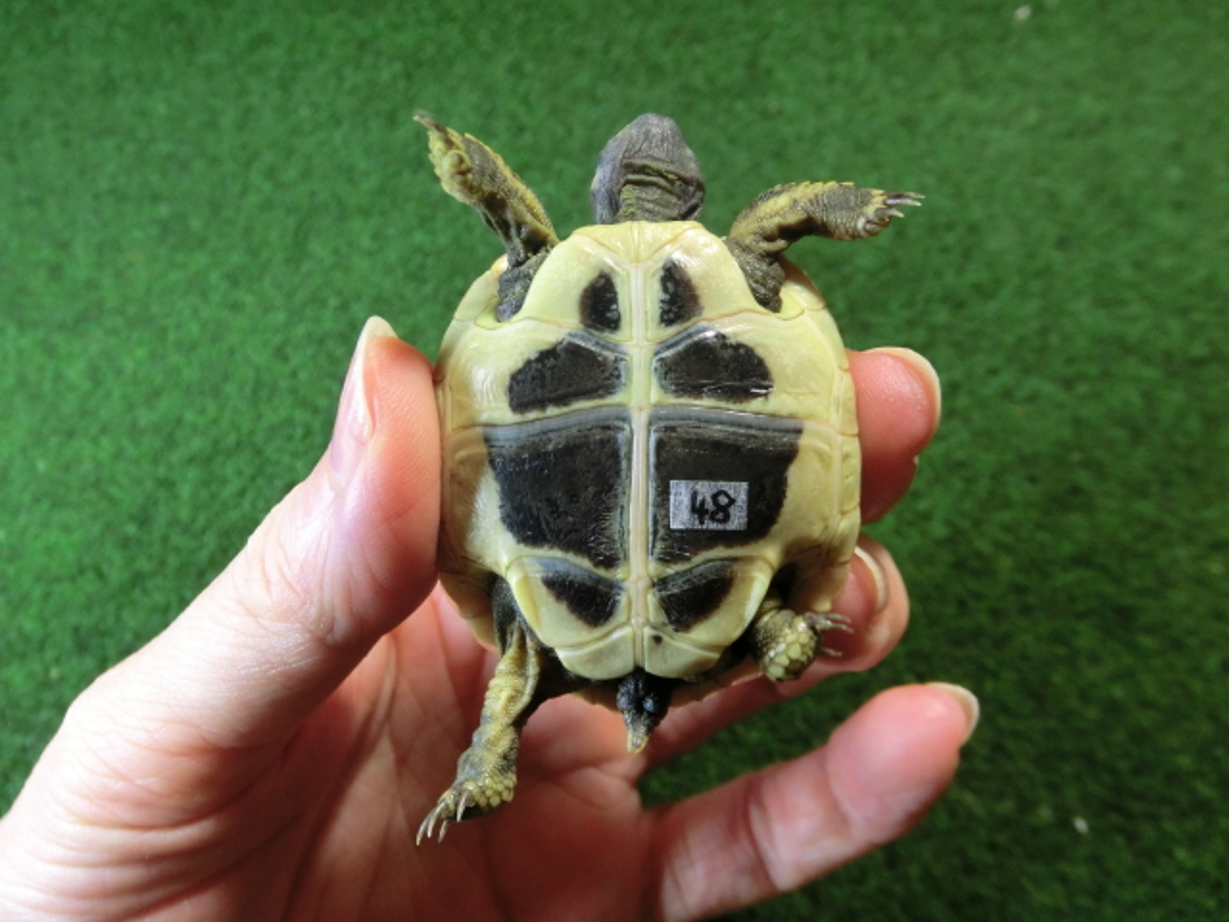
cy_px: 461
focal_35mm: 28
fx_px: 994
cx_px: 614
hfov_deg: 63.4
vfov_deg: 49.7
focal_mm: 5
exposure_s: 1/60
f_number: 3
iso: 320
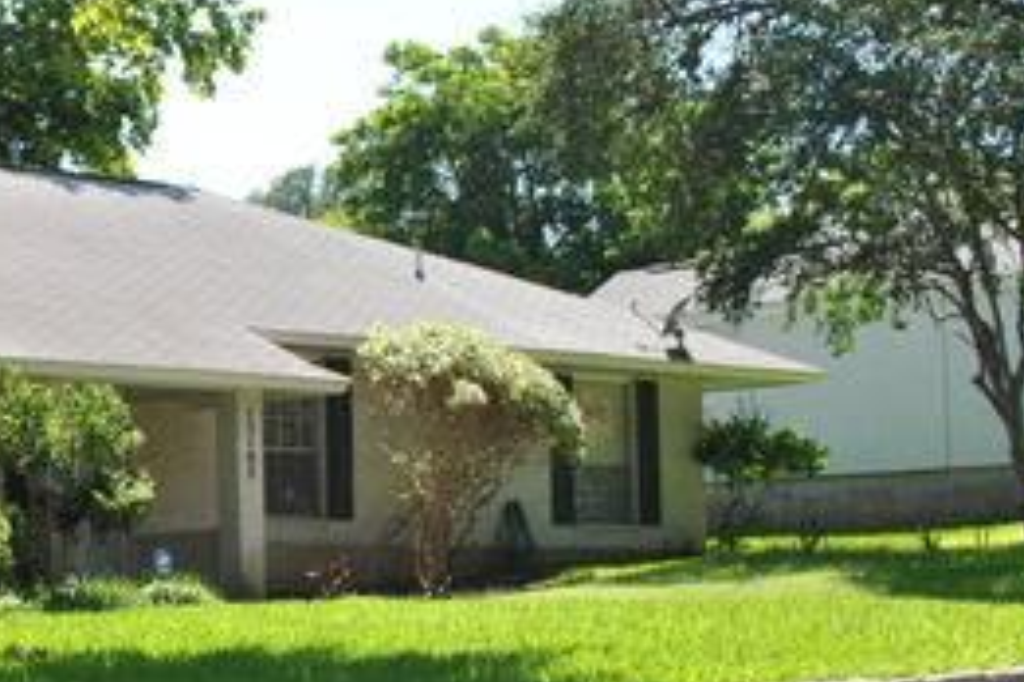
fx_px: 2304
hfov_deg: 23.1
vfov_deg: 16.8
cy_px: 439
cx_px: -177
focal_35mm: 81
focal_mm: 22
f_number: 6.3
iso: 100
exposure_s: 1/200
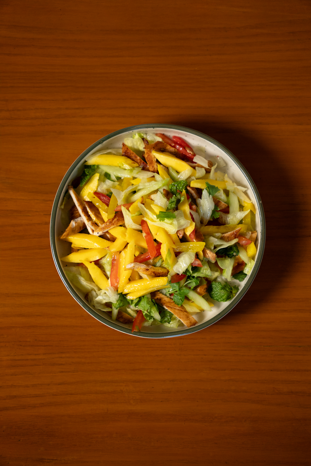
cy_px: 233
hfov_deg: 24.4
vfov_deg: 35.9
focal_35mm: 56
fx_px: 719
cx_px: 156
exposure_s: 1/400
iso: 1000
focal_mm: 37
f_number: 2.8
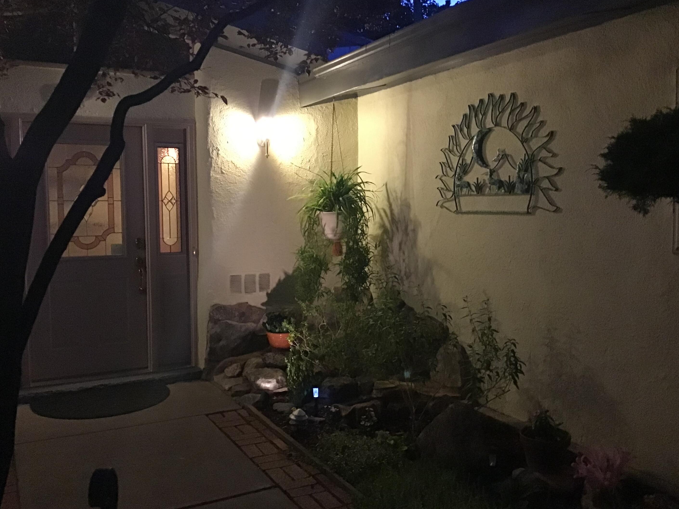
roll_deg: +0.4
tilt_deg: -4.0
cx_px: 334
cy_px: 248
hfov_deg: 55.3
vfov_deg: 42.9
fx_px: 647
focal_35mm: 33
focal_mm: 3.3
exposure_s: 1/15
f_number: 2.4
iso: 500
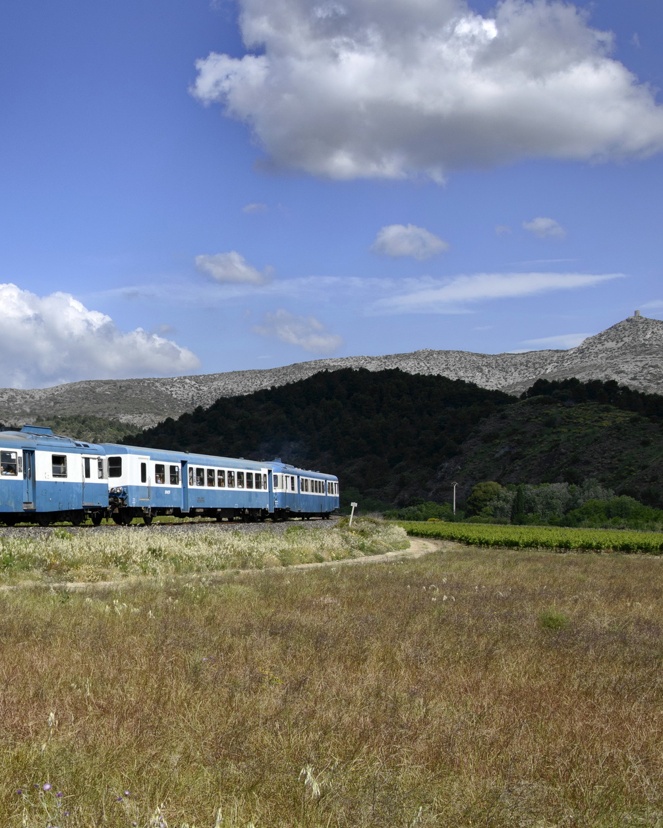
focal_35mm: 54
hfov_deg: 27.1
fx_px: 1317
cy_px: 418
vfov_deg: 34.9
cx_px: 47
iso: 100
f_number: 6.3
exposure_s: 1/640
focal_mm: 25
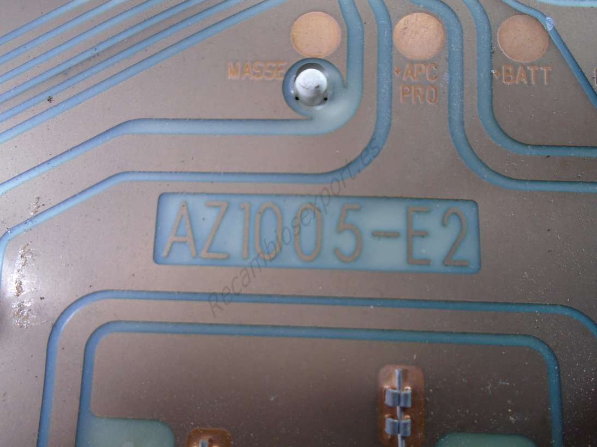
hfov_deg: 67.3
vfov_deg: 53.0
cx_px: 298
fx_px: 448
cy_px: 224
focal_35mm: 26
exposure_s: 1/40
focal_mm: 4.6
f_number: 3.2
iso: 100
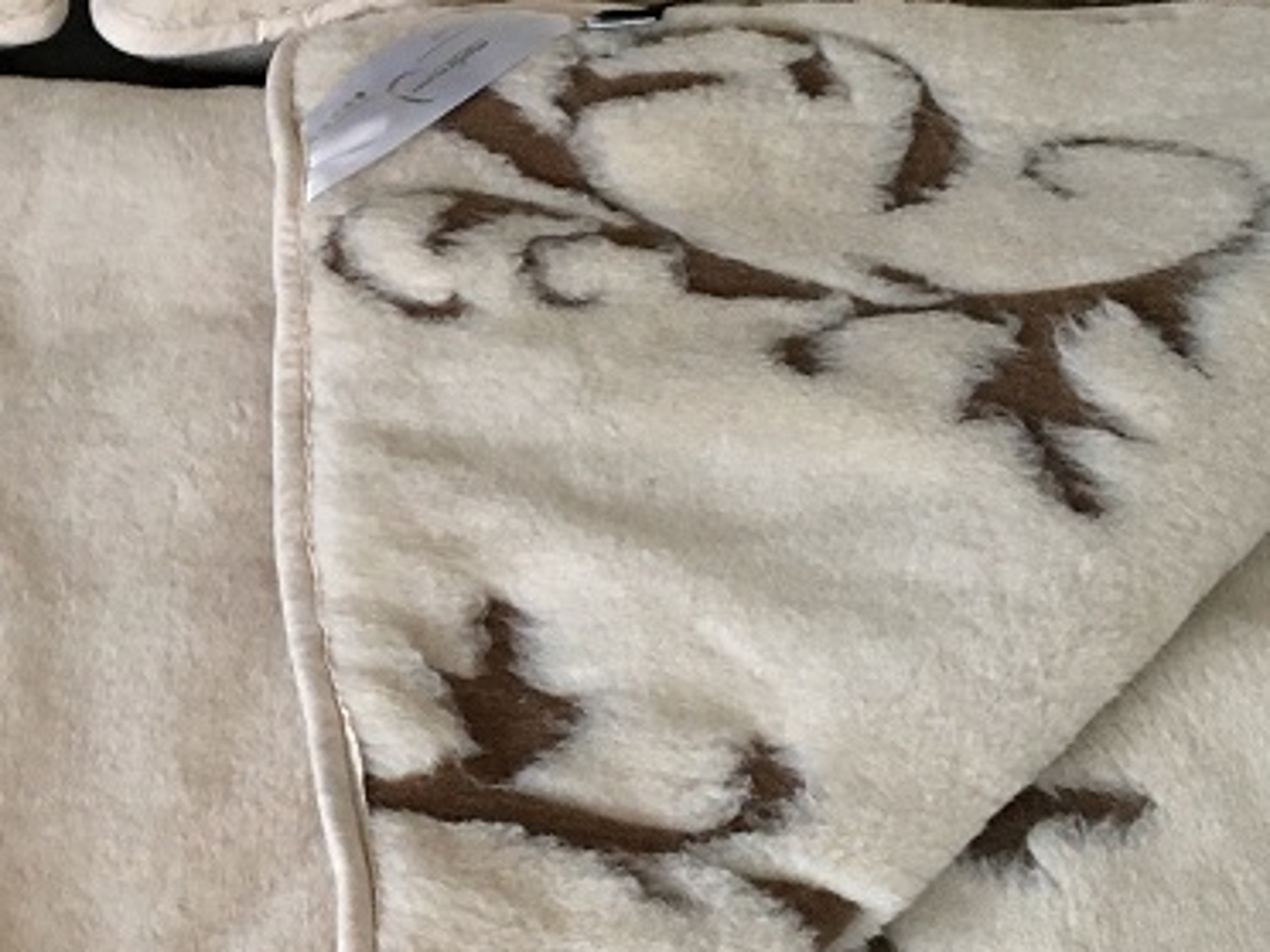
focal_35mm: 78
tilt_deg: -46.9
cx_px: 164
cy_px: 590
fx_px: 2862
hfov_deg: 24.4
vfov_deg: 18.9
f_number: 2.2
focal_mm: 4.15
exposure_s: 1/33
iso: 160
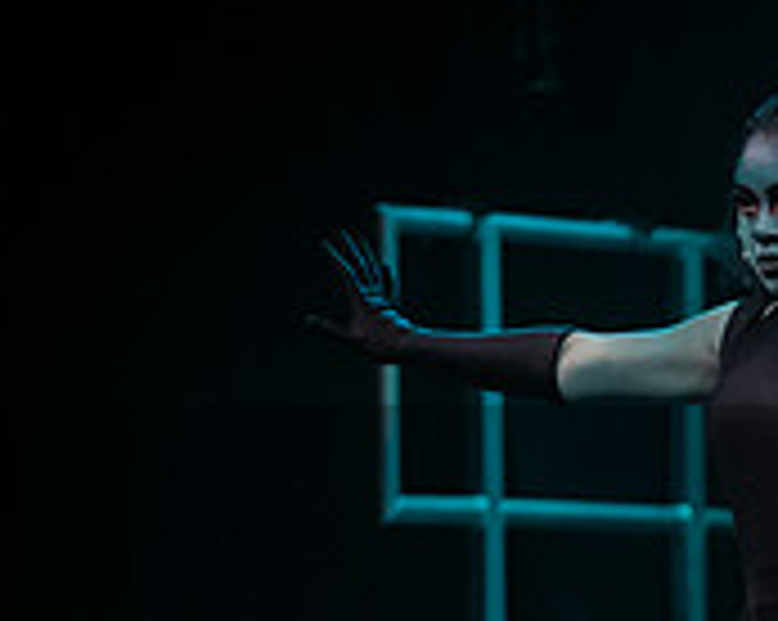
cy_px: 806
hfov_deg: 5.2
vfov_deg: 4.2
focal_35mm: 370
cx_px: 1252
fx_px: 8510
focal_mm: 113
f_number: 2.8
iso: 5000
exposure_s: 1/125
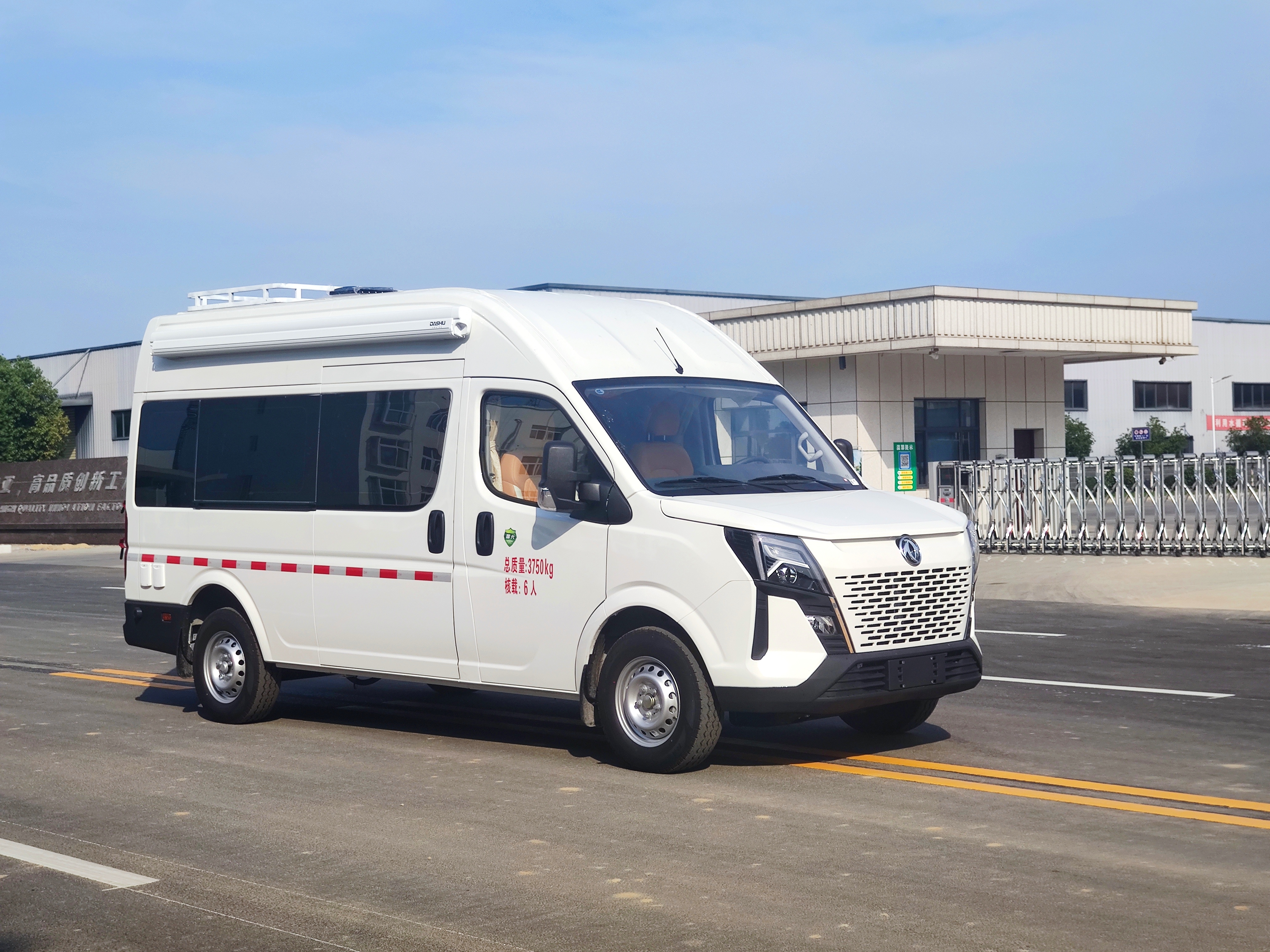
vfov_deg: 27.5
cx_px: 635
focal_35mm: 53
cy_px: 476
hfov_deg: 36.2
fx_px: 1944
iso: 50
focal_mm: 8.16
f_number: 2
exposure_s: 1/2456
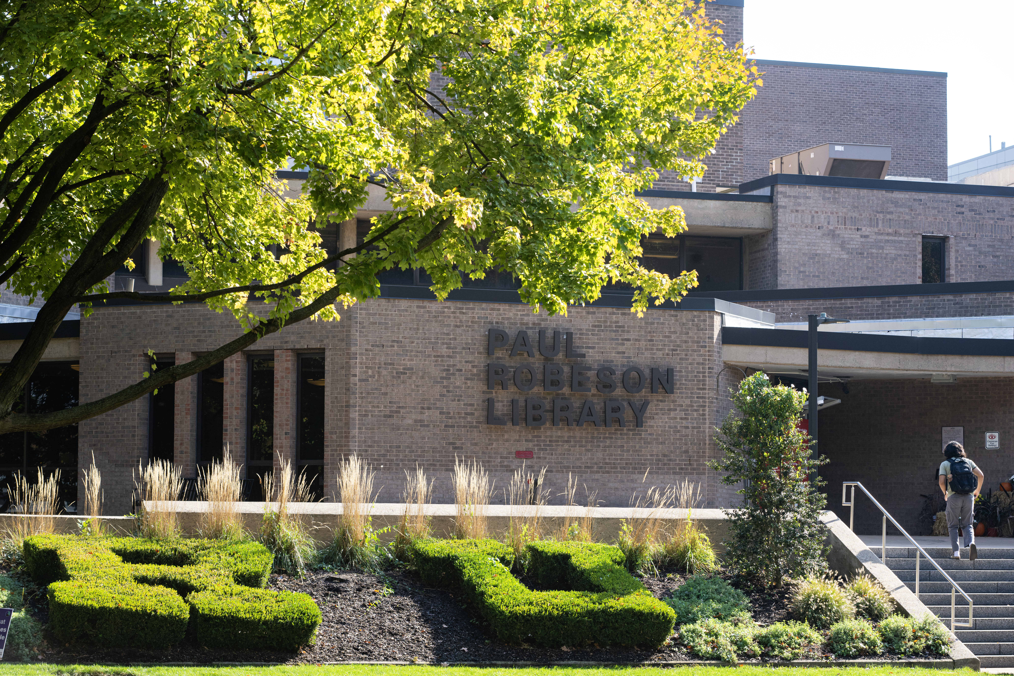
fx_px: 2873
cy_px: 338
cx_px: 507
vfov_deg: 13.4
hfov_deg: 20.0
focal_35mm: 102
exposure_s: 1/320
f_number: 6.3
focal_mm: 102
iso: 400
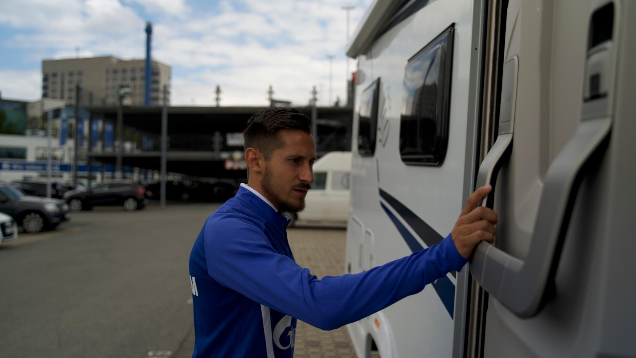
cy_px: 178
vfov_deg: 33.7
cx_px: 319
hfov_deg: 56.6
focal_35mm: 35
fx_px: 590
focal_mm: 33
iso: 160
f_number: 2.8
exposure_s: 1/100
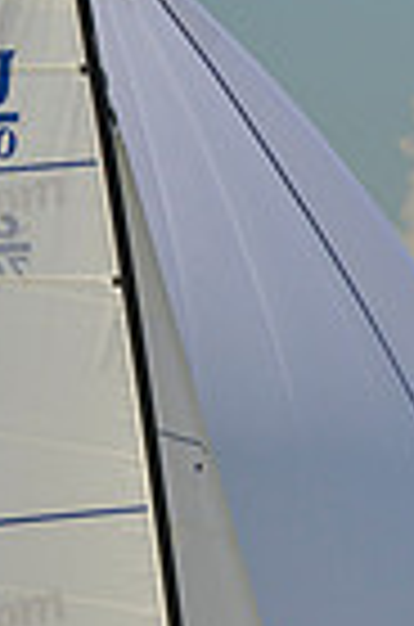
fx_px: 14510
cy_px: 842
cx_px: 299
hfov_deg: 1.6
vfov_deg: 2.5
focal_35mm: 837
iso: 280
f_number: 10
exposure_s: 1/1600
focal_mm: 200
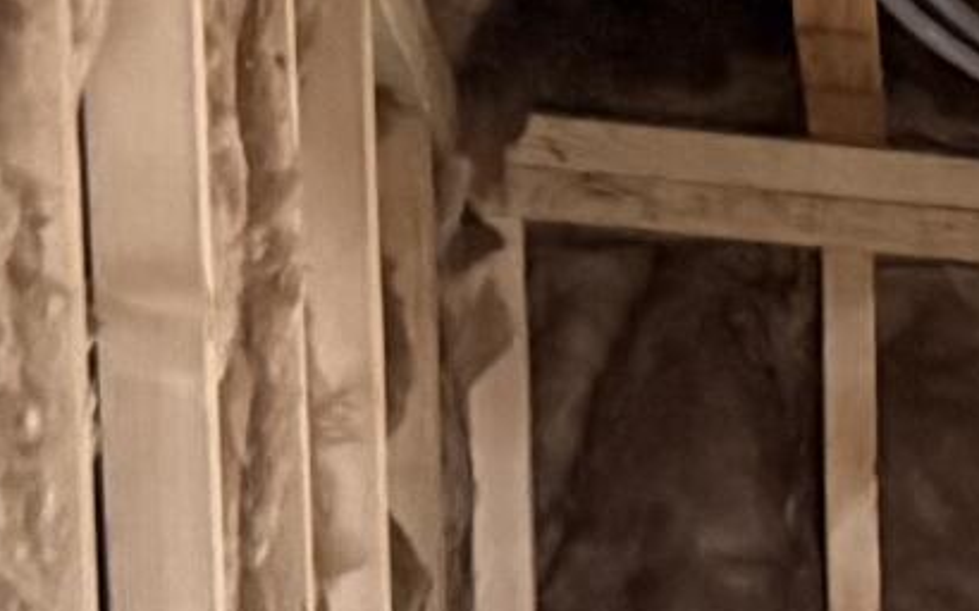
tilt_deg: -4.0
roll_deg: -0.5
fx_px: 4961
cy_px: 2129
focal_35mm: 186
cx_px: 2758
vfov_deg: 6.2
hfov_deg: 9.3
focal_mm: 6.76
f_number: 1.78
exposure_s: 1/40
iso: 640
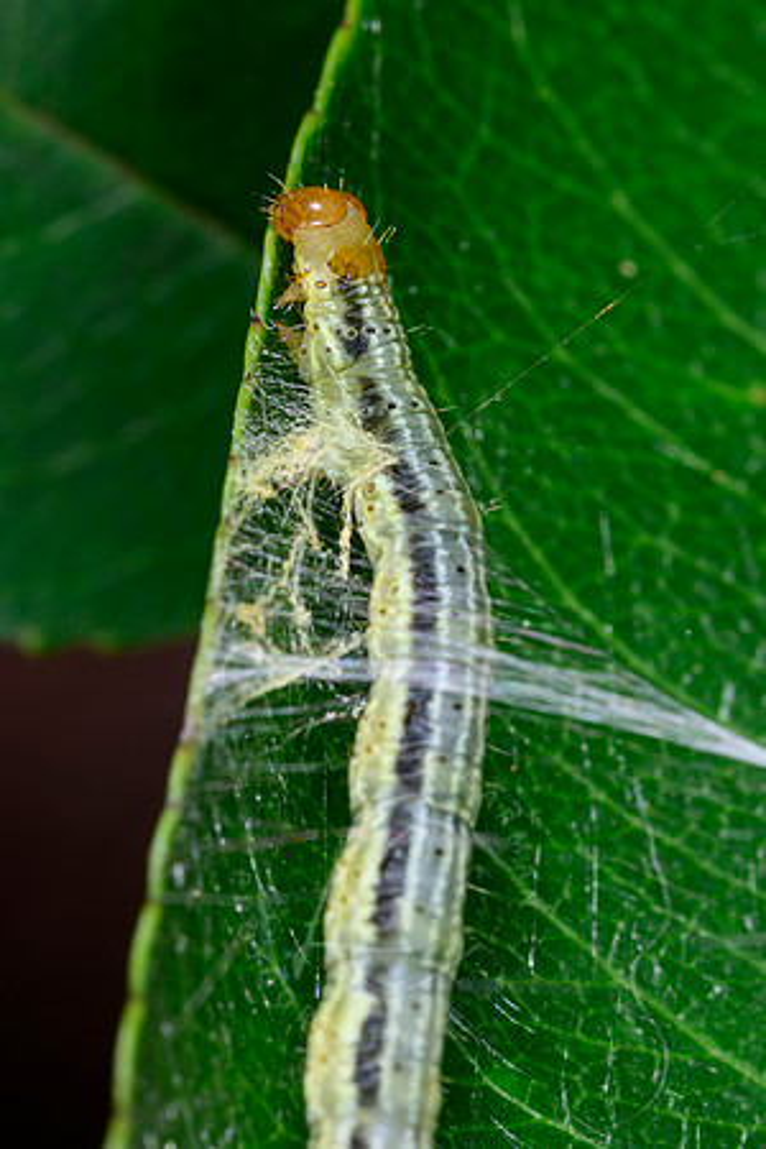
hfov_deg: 6.4
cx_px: 383
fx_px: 6832
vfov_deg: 9.6
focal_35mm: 214
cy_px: 368
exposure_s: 1/250
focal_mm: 105
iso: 64
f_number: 25
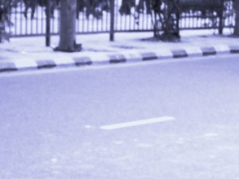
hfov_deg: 7.7
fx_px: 1768
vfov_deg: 5.8
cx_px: 160
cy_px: 212
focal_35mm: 256
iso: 250
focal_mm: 17.9
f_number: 5.4
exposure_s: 1/250
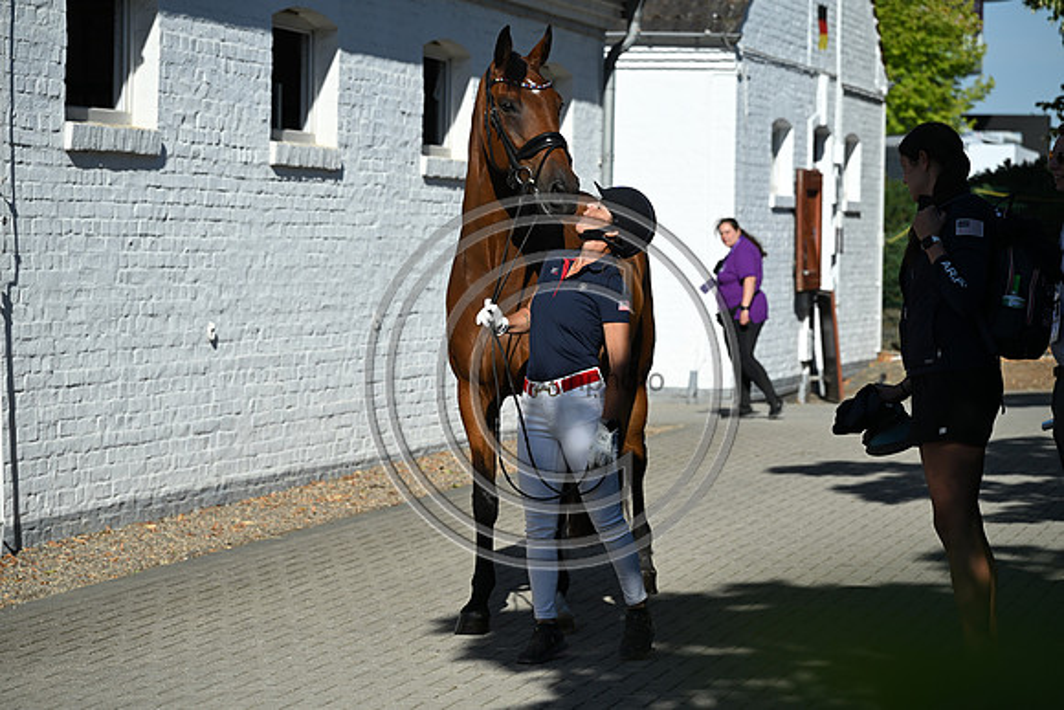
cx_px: 532
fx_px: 3547
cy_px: 355
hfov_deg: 17.1
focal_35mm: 120
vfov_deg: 11.4
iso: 200
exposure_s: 1/1600
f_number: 5.6
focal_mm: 120
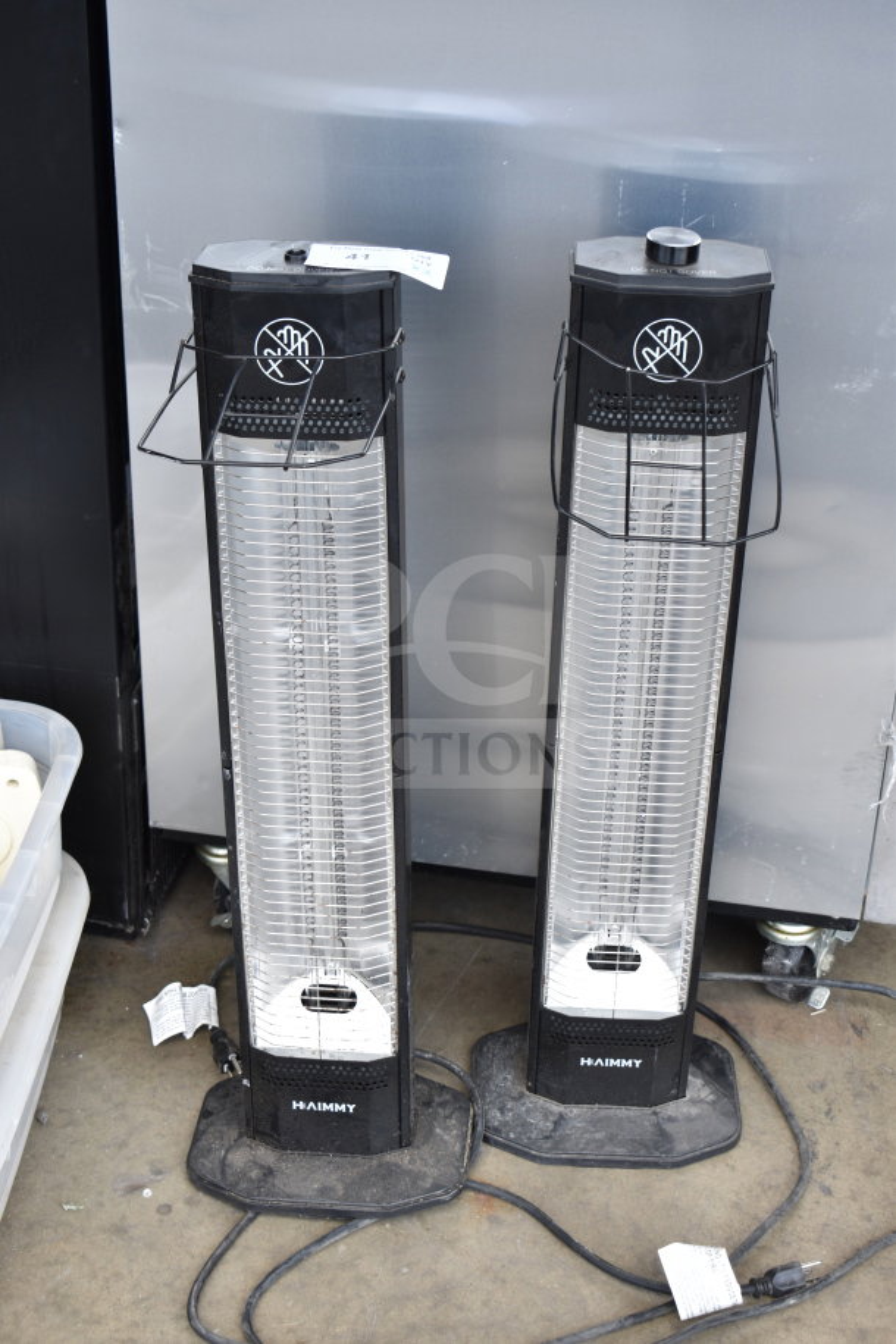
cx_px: 448
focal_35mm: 57
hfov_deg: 23.8
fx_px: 2128
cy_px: 672
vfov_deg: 35.1
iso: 200
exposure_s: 1/125
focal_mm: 38
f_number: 5.6
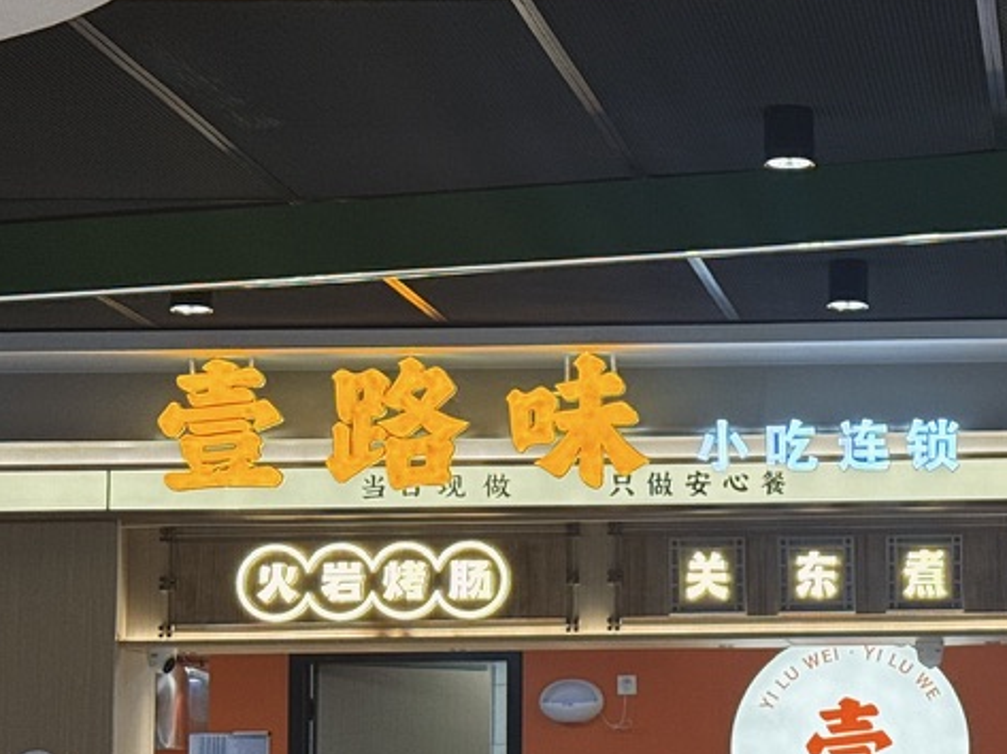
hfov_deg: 18.5
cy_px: 579
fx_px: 3023
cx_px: 964
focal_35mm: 104
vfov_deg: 14.1
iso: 100
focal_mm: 6.76
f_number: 1.78
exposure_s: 1/239
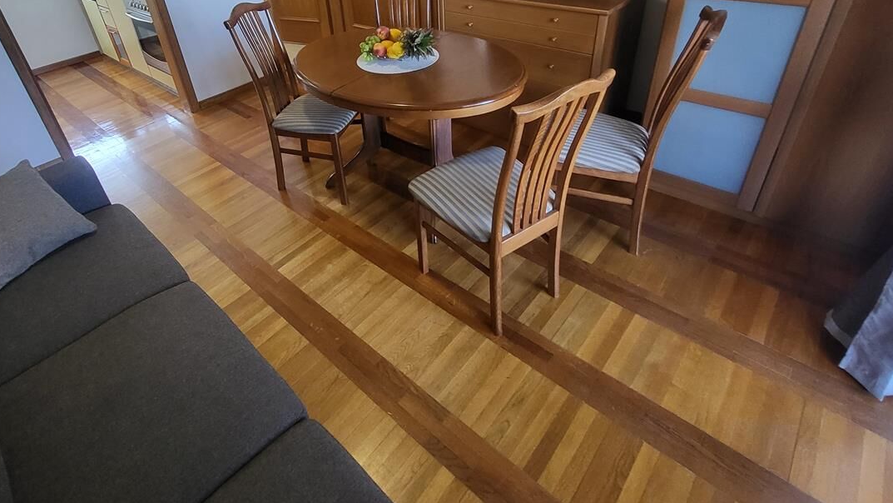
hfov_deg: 89.1
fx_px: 450
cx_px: 387
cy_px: 142
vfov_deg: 56.2
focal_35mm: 19
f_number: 2.2
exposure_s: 1/50
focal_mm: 1.74
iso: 320
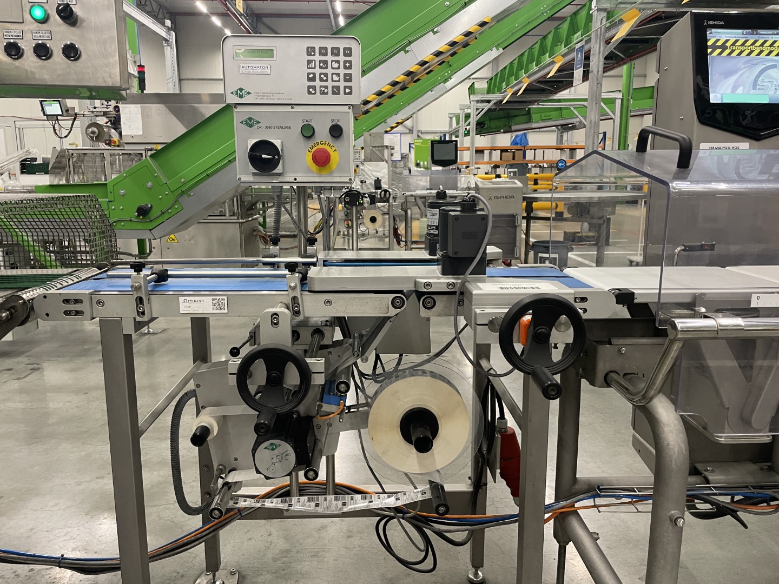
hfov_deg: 67.3
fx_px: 585
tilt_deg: -10.8
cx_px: 390
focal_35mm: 26
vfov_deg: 53.1
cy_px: 292
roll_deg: +0.2
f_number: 1.6
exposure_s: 1/60
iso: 160
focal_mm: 4.2
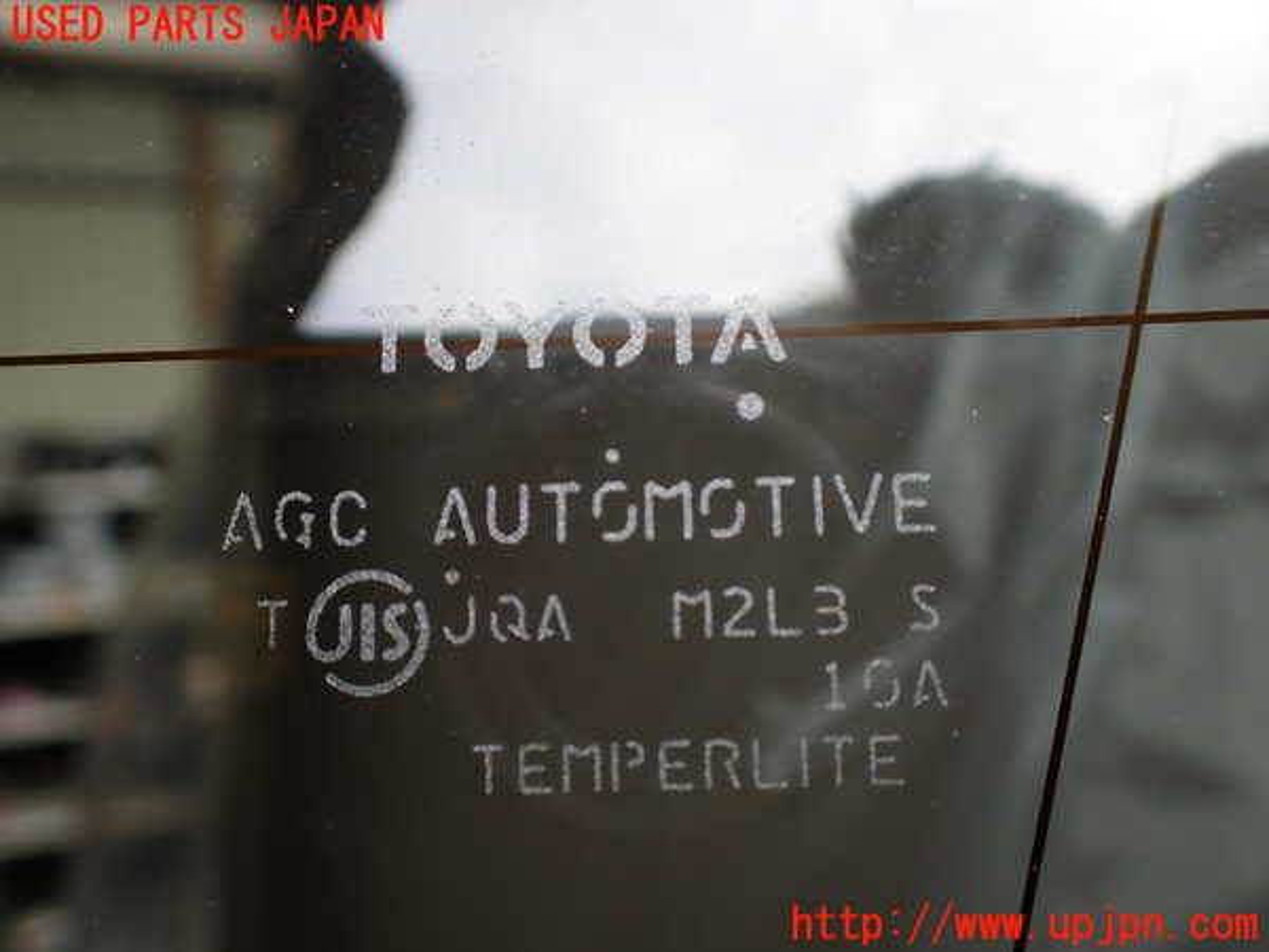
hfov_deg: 60.0
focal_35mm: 30
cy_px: 476
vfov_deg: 46.8
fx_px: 1100
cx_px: 634
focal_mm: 5.4
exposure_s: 1/125
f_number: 2.3
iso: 125
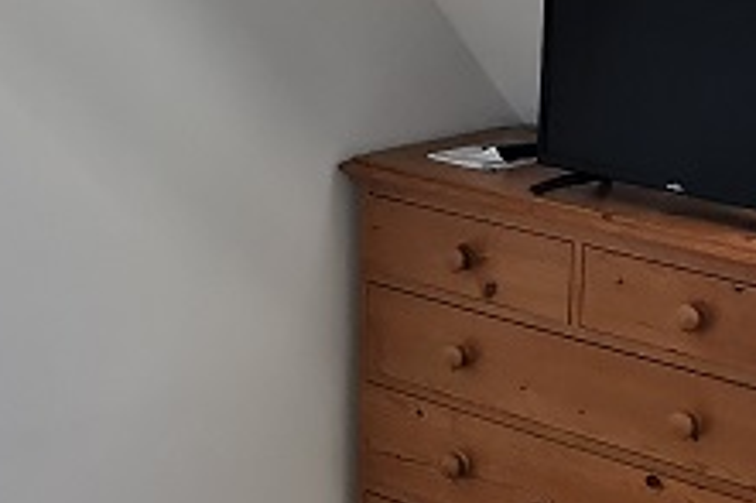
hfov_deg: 21.0
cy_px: 246
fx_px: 2014
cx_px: 619
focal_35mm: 96
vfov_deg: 14.2
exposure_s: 1/99.9
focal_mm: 2.26
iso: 64
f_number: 2.2
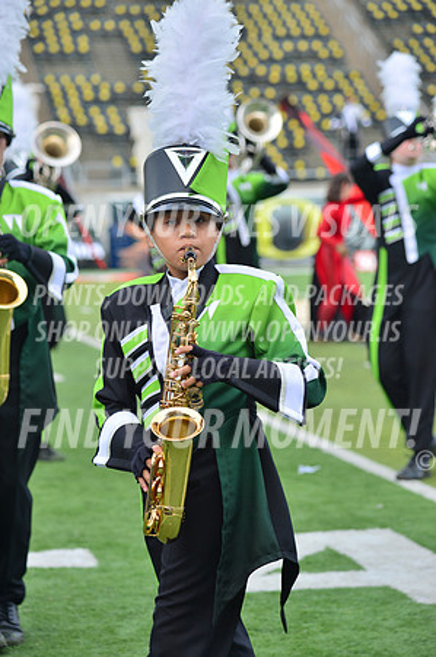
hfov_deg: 10.1
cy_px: 328
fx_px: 2458
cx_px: 218
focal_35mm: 135
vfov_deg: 15.2
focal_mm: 135
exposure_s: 1/500
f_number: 5.6
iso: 200
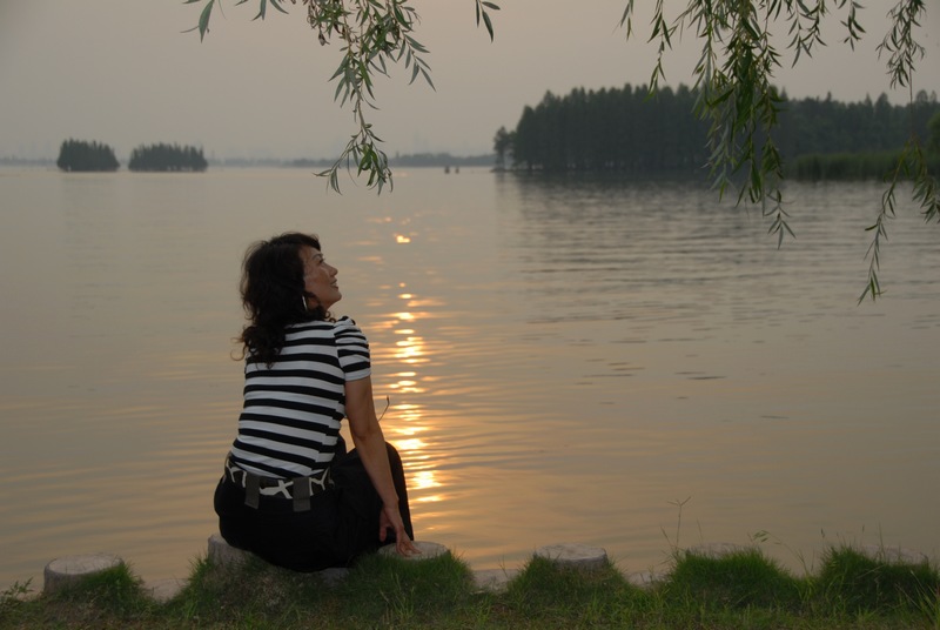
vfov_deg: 22.7
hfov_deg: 33.4
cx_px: 470
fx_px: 1569
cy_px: 315
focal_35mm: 60
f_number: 4.5
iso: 100
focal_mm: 40
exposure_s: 1/200
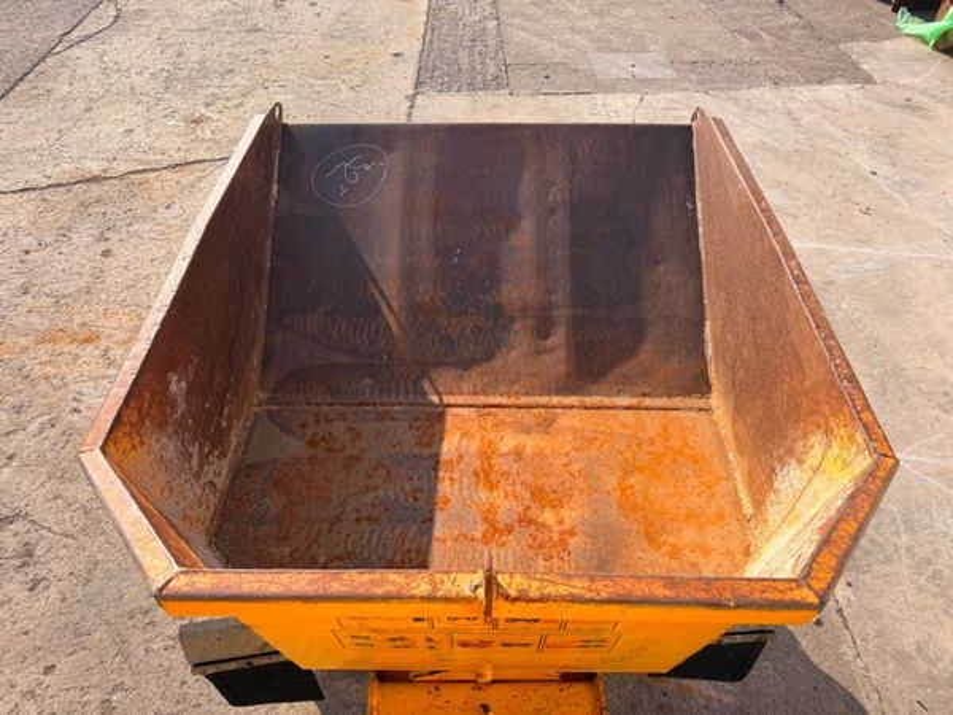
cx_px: 476
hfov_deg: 71.6
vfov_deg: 56.8
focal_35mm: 24
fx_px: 661
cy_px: 358
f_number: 1.78
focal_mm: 6.76
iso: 80
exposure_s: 1/2445
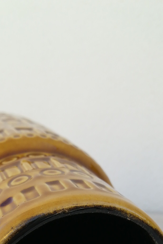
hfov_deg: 26.0
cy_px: 231
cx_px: 76
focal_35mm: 52
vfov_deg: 35.3
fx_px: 353
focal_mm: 3.83
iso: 50
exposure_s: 1/244
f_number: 2.2
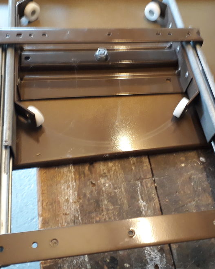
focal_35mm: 40
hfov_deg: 37.3
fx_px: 318
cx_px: 119
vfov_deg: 45.8
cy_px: 133
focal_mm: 3.6
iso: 250
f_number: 1.9
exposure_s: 1/17
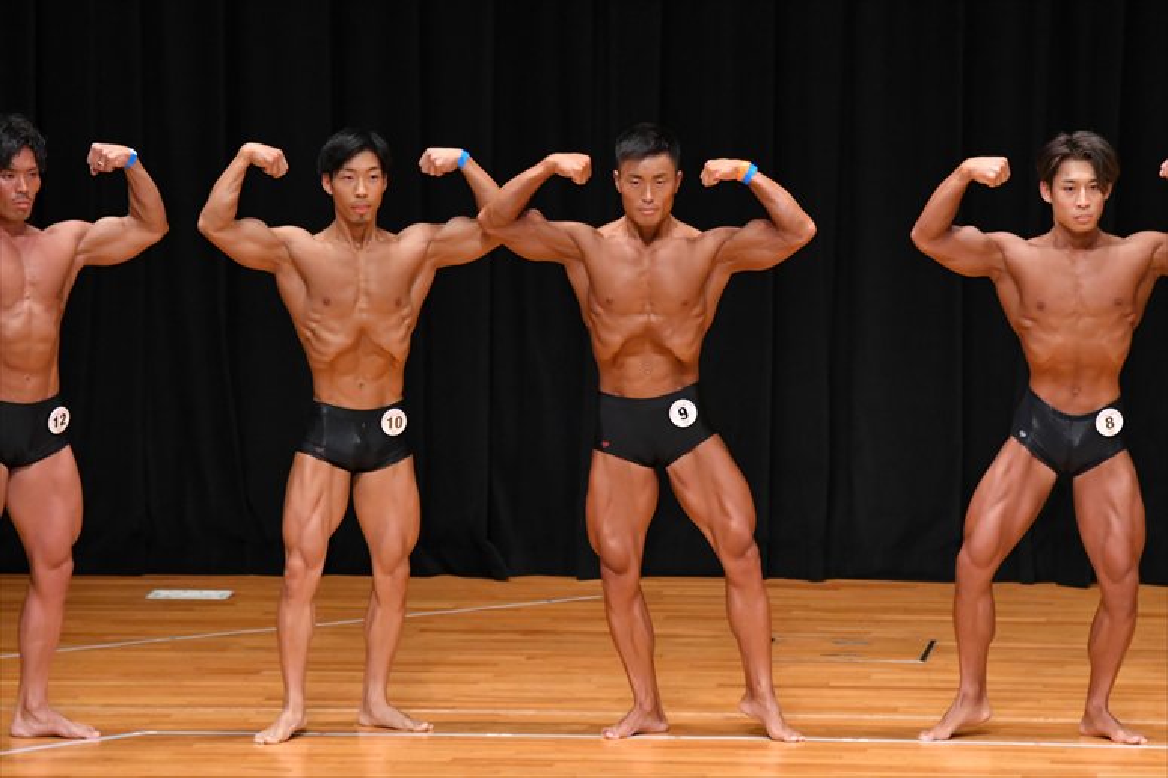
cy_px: 389
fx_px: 8756
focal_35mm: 270
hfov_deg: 7.6
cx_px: 584
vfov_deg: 5.1
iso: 4000
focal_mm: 180
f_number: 5.6
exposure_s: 1/400
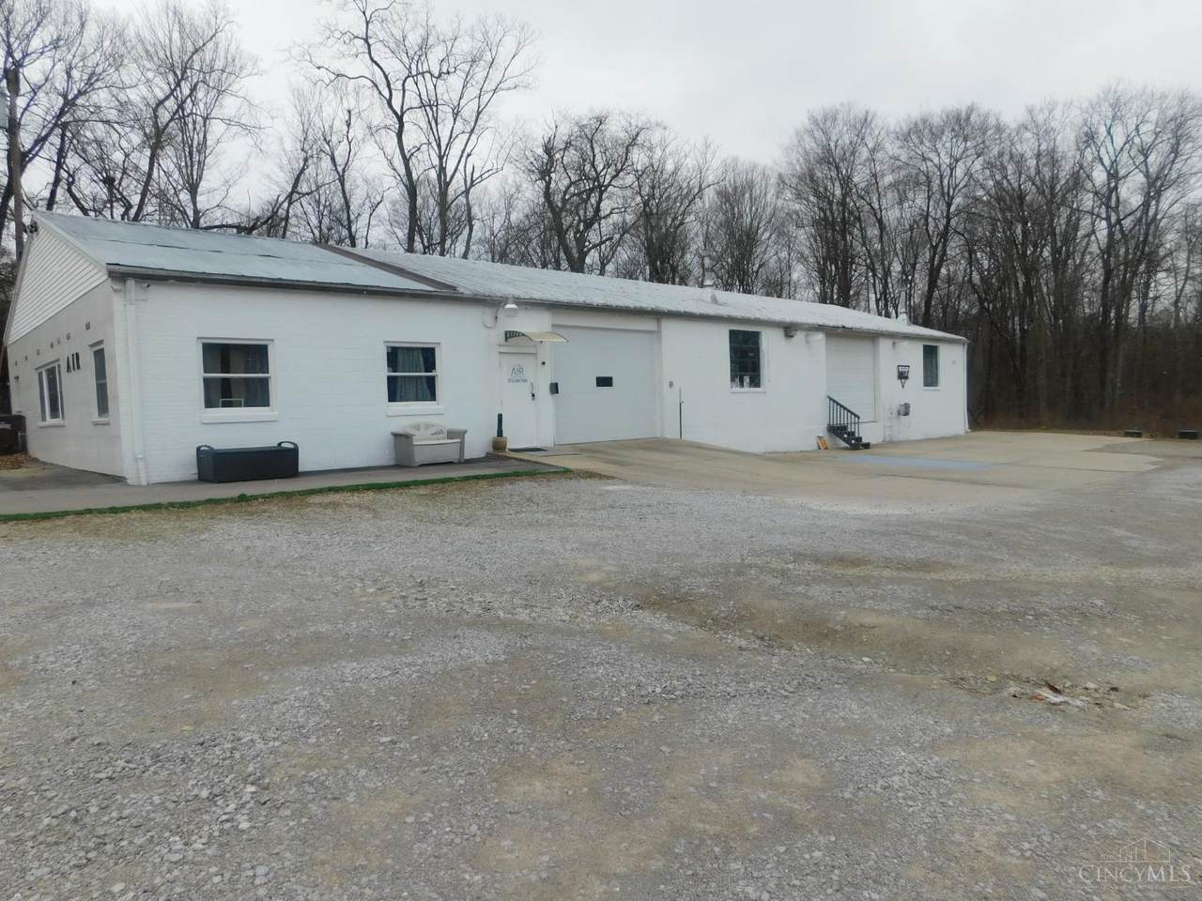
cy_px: 450
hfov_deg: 73.9
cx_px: 601
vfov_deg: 58.9
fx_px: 799
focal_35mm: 23
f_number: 3
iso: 125
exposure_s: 1/160
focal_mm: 4
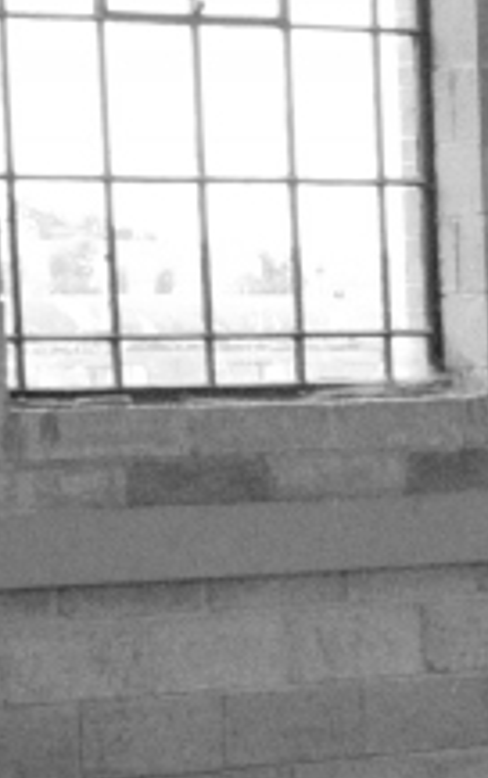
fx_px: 4035
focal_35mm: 190
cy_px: 846
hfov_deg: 6.6
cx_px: 1206
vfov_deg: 10.9
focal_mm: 30
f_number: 8
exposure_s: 1/180
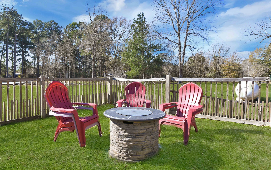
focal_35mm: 22
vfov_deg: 55.1
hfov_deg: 79.6
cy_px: 84
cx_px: 133
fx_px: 162
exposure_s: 1/160
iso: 100
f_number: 8
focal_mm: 21
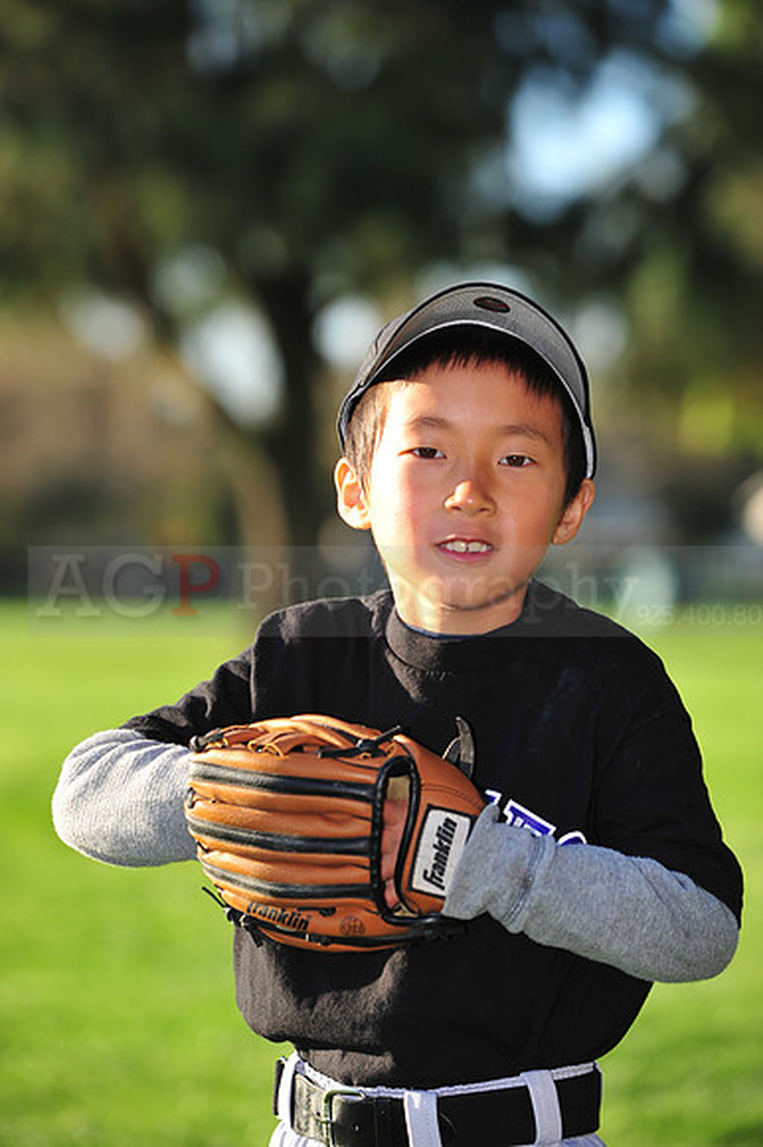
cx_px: 382
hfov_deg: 10.1
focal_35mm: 135
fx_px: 4297
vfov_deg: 15.2
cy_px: 574
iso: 200
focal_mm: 135
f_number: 4.5
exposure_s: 1/500
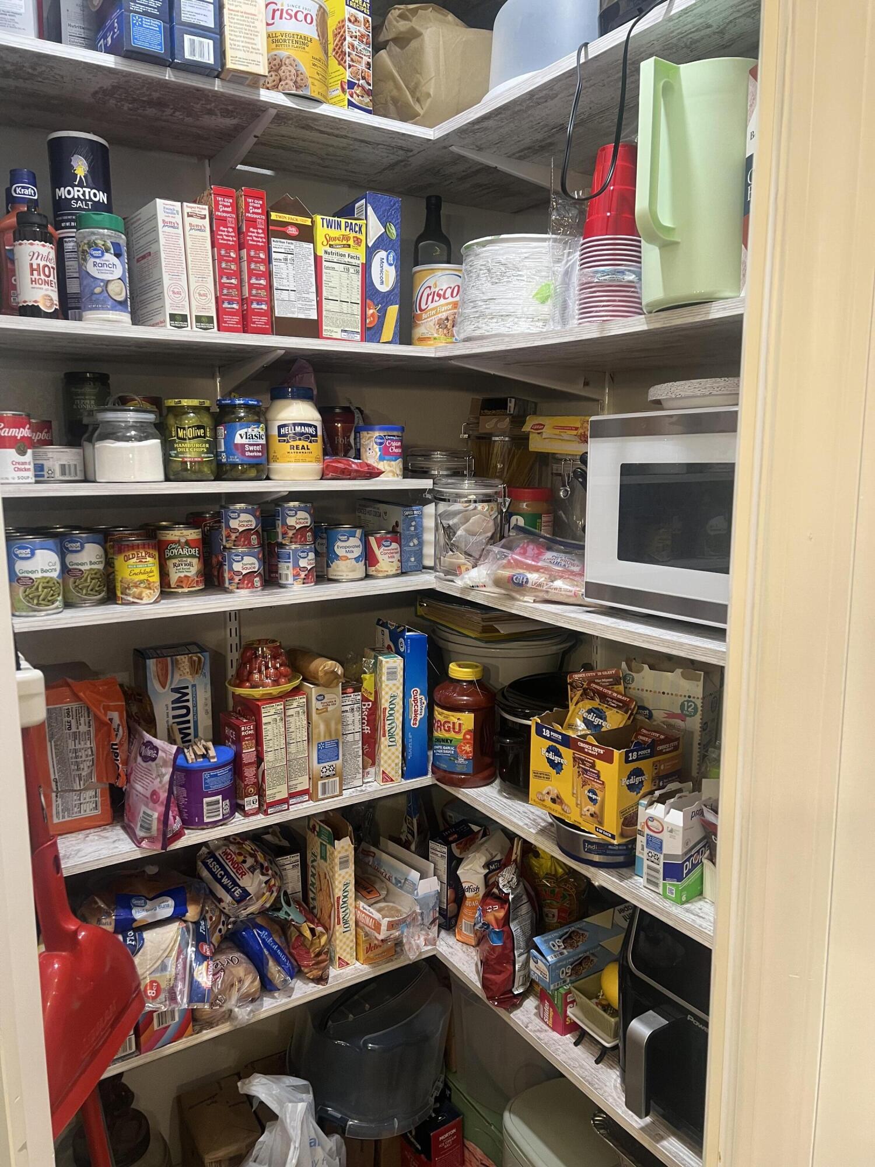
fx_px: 876
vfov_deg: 67.3
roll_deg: +0.3
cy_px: 584
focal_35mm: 26
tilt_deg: -8.3
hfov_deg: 53.1
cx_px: 438
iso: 160
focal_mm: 5.7
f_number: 1.5
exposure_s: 1/60
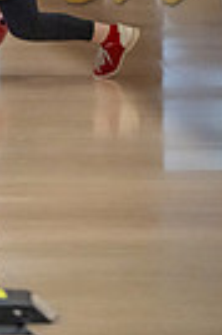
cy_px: -158
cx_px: -77
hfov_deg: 2.7
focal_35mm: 504
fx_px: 4674
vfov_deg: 4.1
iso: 4000
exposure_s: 1/800
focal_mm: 150
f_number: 3.5
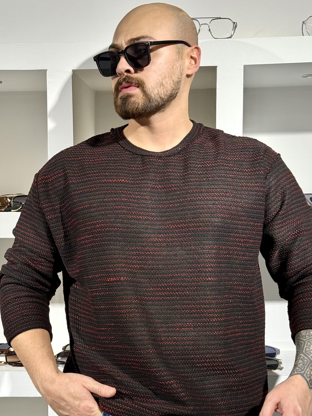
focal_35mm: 62
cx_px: 170
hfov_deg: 23.6
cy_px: 233
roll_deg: -1.2
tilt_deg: -0.7
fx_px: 745
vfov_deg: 31.2
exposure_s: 1/121
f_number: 1.78
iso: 50
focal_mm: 6.76
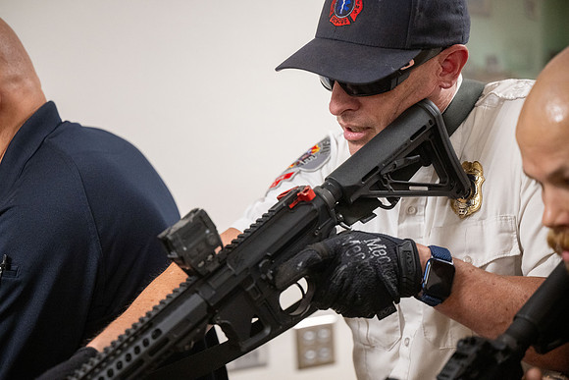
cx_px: 284
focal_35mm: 70
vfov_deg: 19.5
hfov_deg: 28.8
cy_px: 190
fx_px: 1107
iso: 2500
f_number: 2.8
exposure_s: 1/640
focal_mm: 70
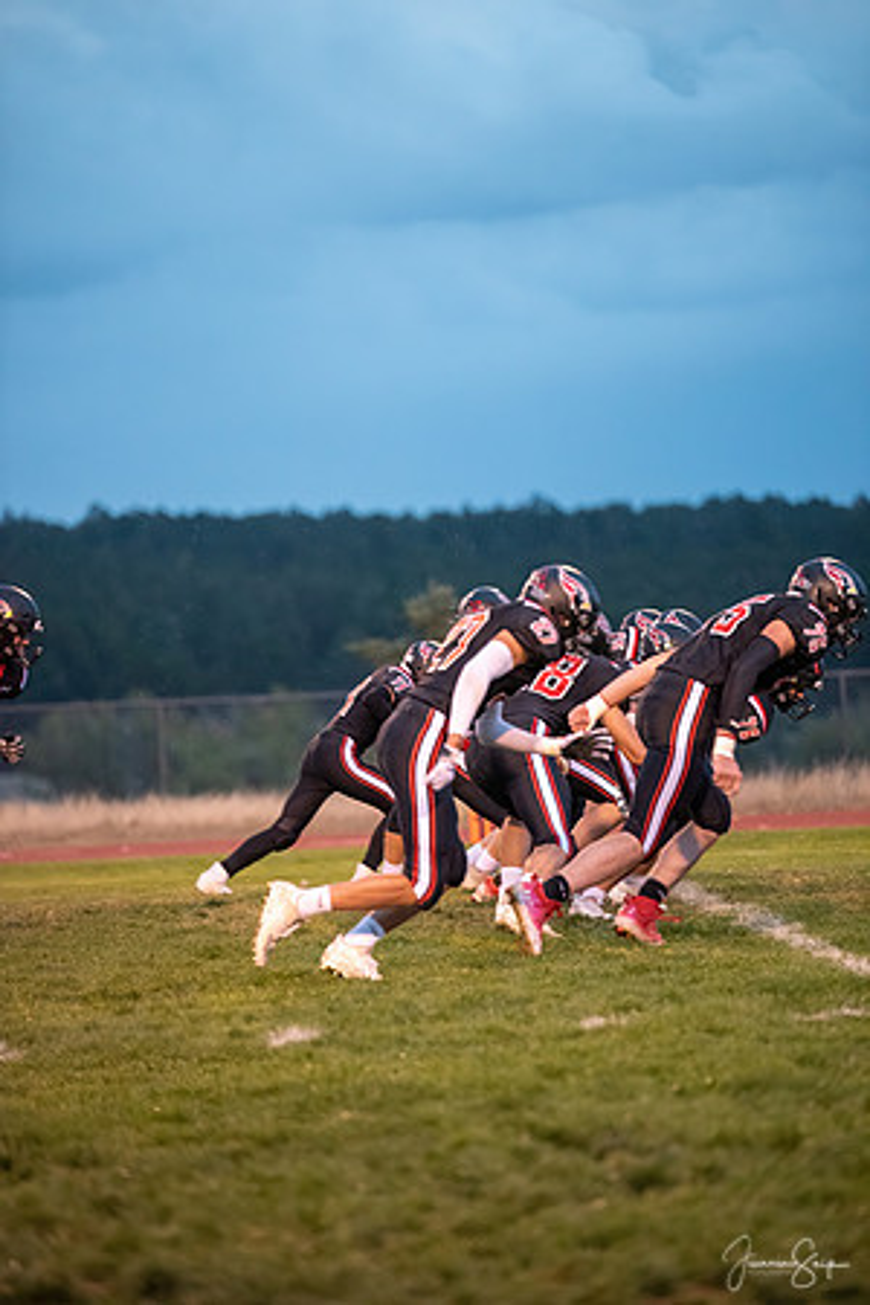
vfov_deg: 11.7
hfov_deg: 7.8
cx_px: 435
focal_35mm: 175
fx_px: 6343
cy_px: 652
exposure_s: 1/400
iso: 6400
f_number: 2.8
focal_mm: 175
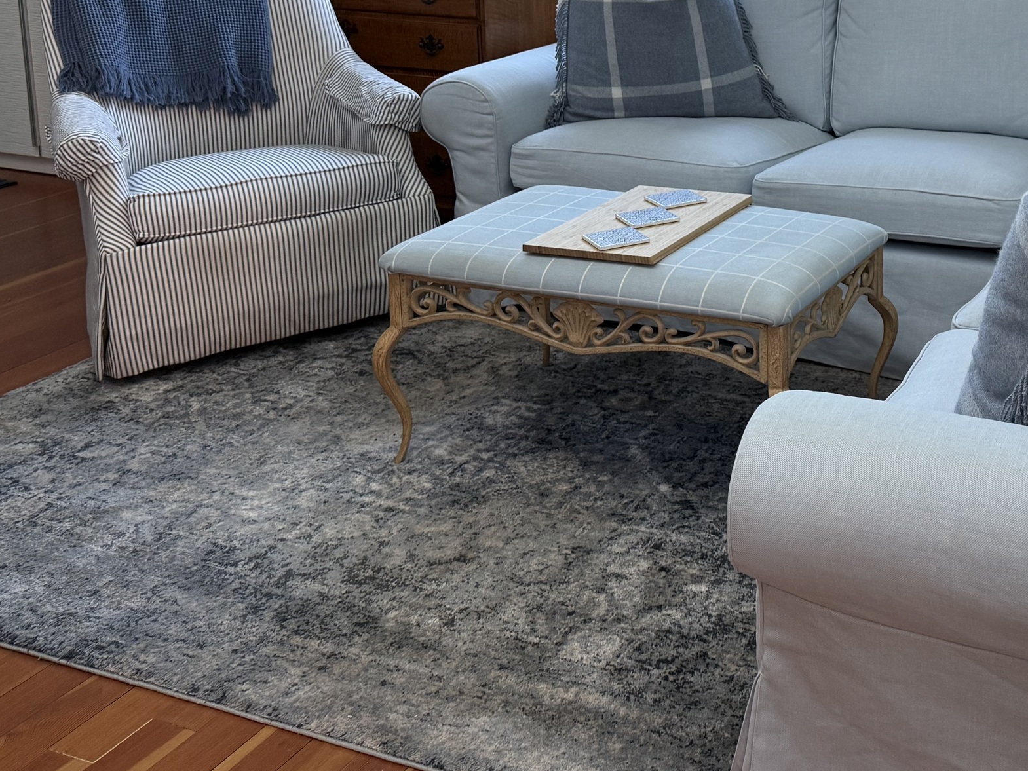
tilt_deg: -12.0
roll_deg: -1.1
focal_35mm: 47
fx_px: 1396
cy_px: 94
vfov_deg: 29.7
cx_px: 833
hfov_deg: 38.8
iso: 200
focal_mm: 6.76
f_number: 1.78
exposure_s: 1/87
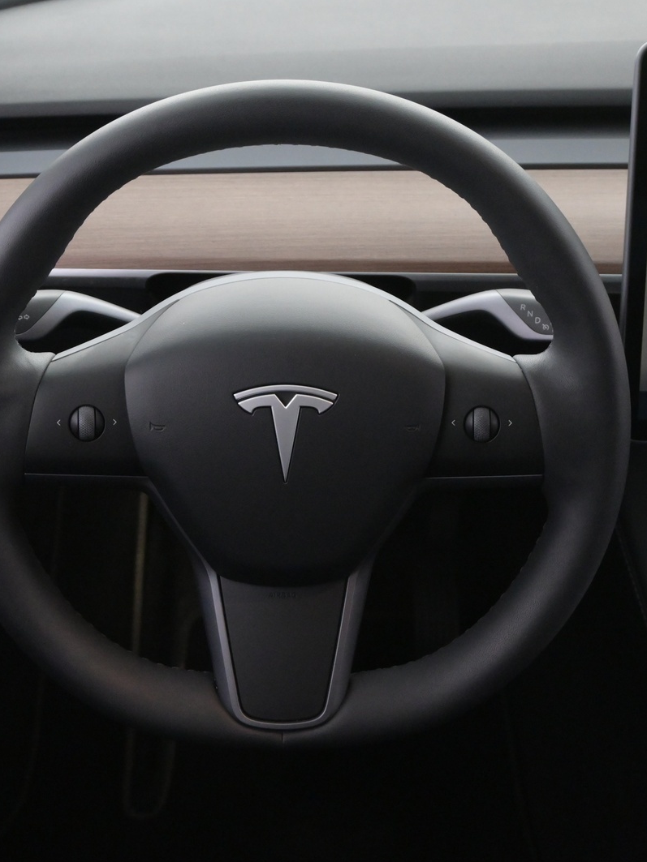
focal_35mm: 64
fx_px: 1589
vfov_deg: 30.4
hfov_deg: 23.0
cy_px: 433
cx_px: 284
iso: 3200
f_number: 4.8
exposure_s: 1/50
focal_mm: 29
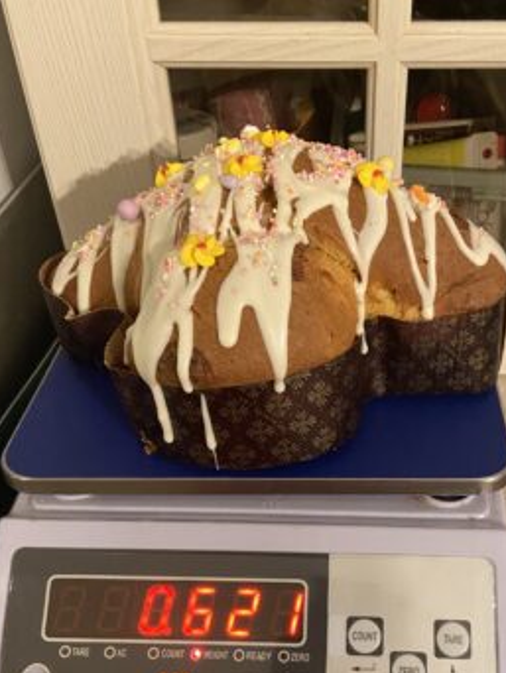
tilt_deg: -40.3
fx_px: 740
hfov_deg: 37.5
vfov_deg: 48.4
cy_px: 427
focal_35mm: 38
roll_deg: +2.1
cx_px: 316
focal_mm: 4.25
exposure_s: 1/33
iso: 400
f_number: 1.8
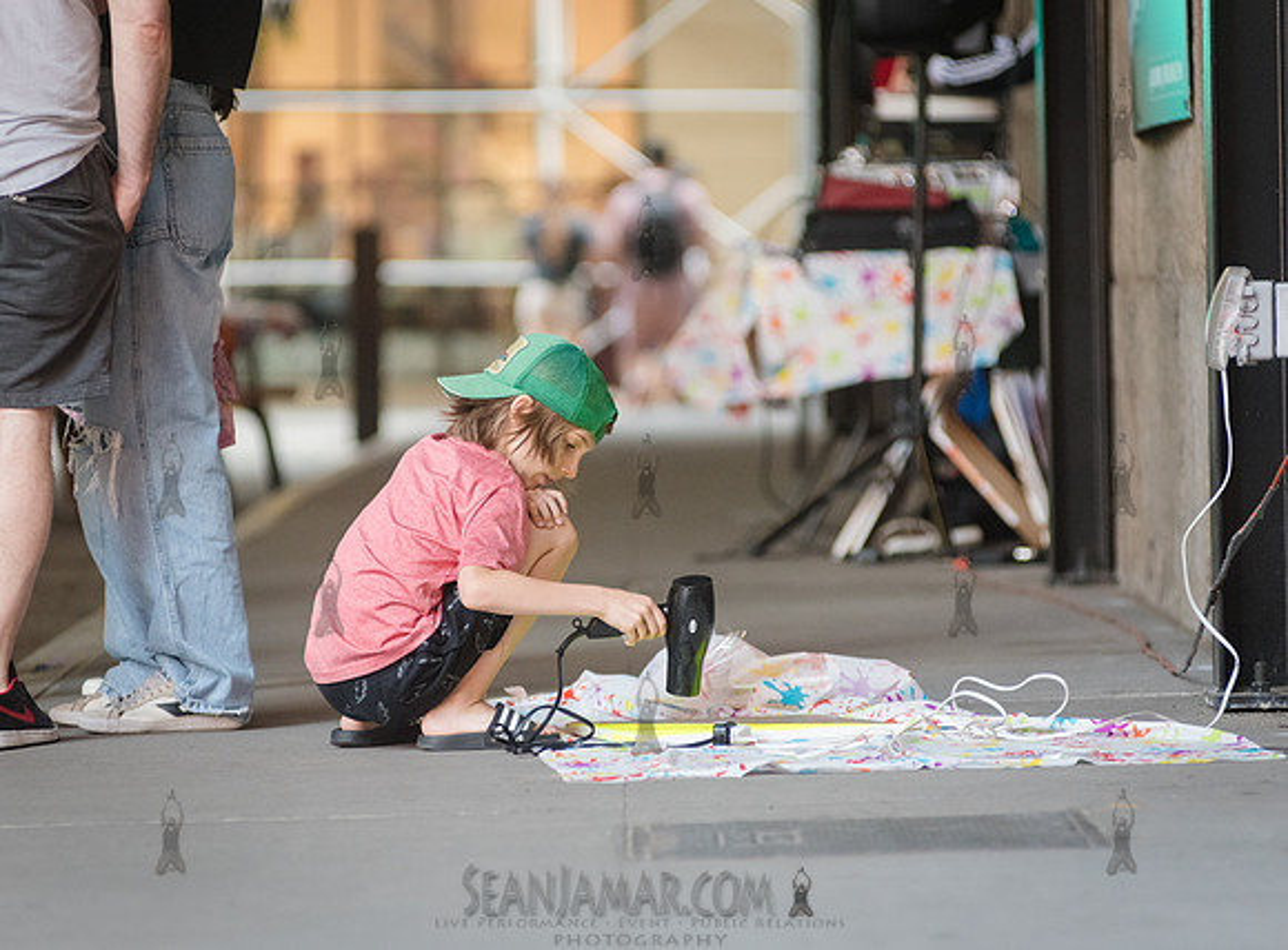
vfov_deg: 6.4
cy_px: 495
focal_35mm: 231
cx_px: 616
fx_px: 8534
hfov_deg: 8.6
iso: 3200
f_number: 3.5
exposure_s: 1/250
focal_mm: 200
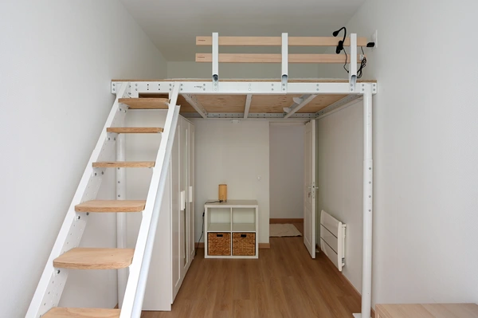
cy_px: 159
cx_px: 239
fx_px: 252
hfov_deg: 87.0
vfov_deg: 64.5
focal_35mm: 19
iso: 200
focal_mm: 19
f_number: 11
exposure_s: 1/1.3
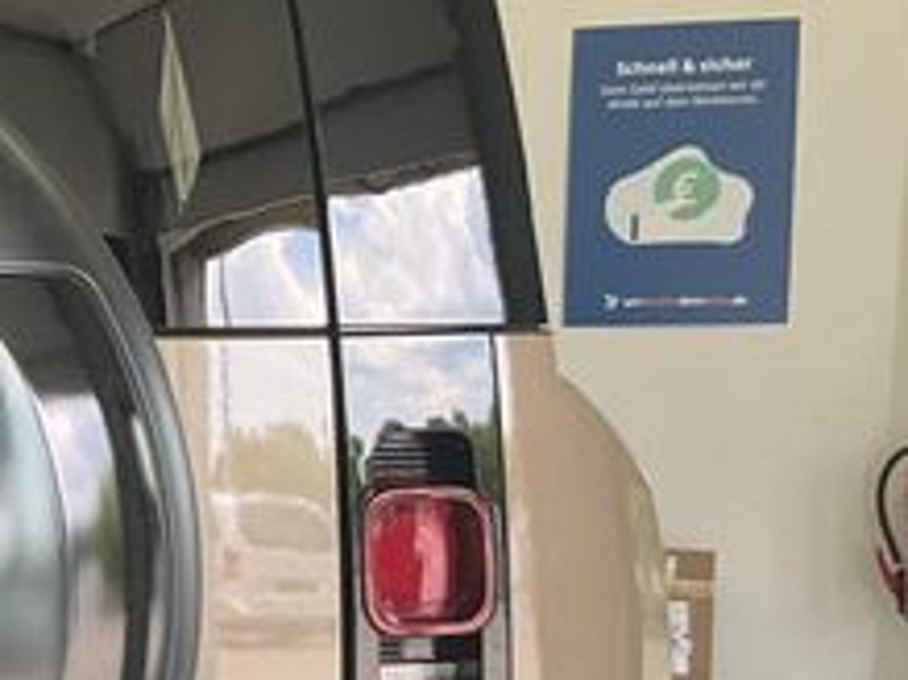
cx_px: -398
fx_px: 2779
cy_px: 676
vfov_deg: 13.8
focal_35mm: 106
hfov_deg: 17.0
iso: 64
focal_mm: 3
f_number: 1.8
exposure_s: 1/97
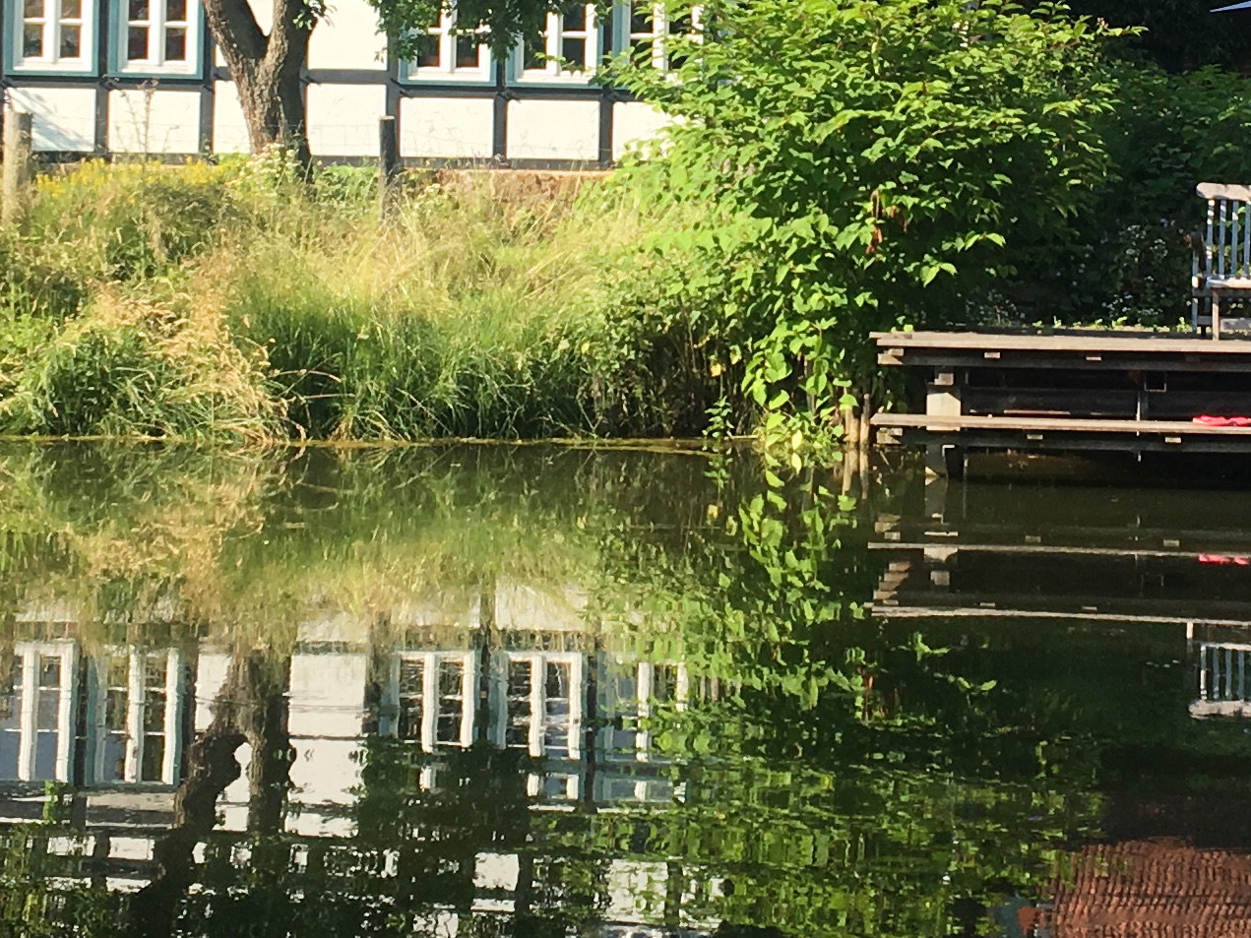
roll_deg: -0.7
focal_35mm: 92
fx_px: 3325
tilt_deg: +0.5
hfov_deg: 21.3
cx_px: 790
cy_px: 167
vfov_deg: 15.9
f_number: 2.2
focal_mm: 4.15
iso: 25
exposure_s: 1/769
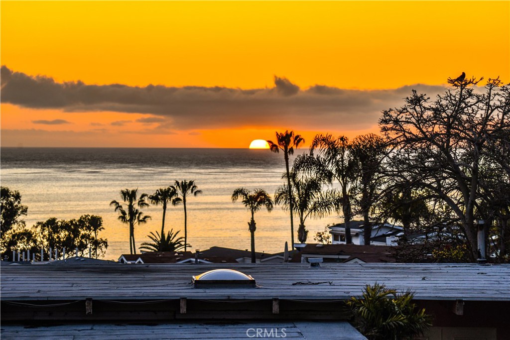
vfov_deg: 4.0
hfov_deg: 6.1
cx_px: 255
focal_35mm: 340
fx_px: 4817
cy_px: 170
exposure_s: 1/400
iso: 320
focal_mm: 340
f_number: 9
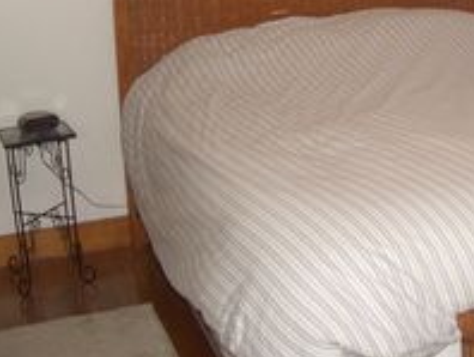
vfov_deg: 22.3
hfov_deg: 28.6
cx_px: 431
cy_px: 60
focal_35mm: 65
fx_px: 891
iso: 100
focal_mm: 5.8
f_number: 2.6
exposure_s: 1/60
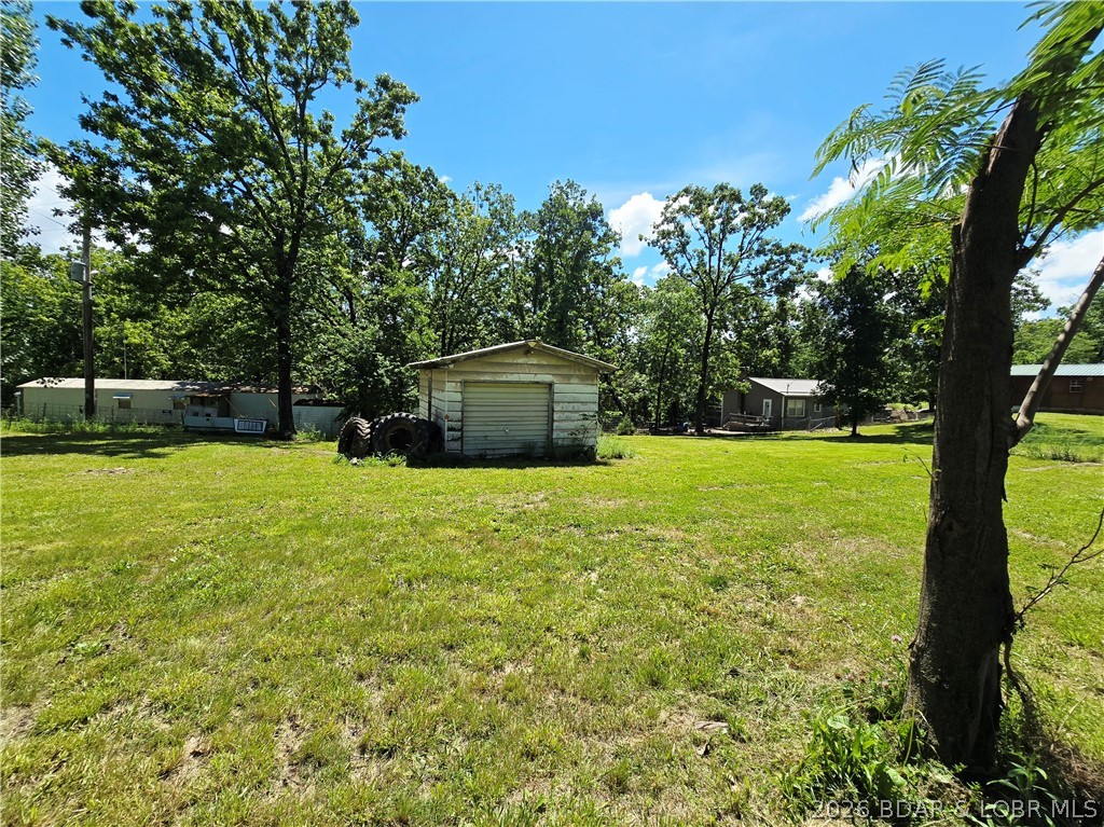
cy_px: 414
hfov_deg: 106.2
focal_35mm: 13
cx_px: 552
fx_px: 414
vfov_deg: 89.9
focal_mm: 2.2
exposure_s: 1/2500
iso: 50
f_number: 2.2
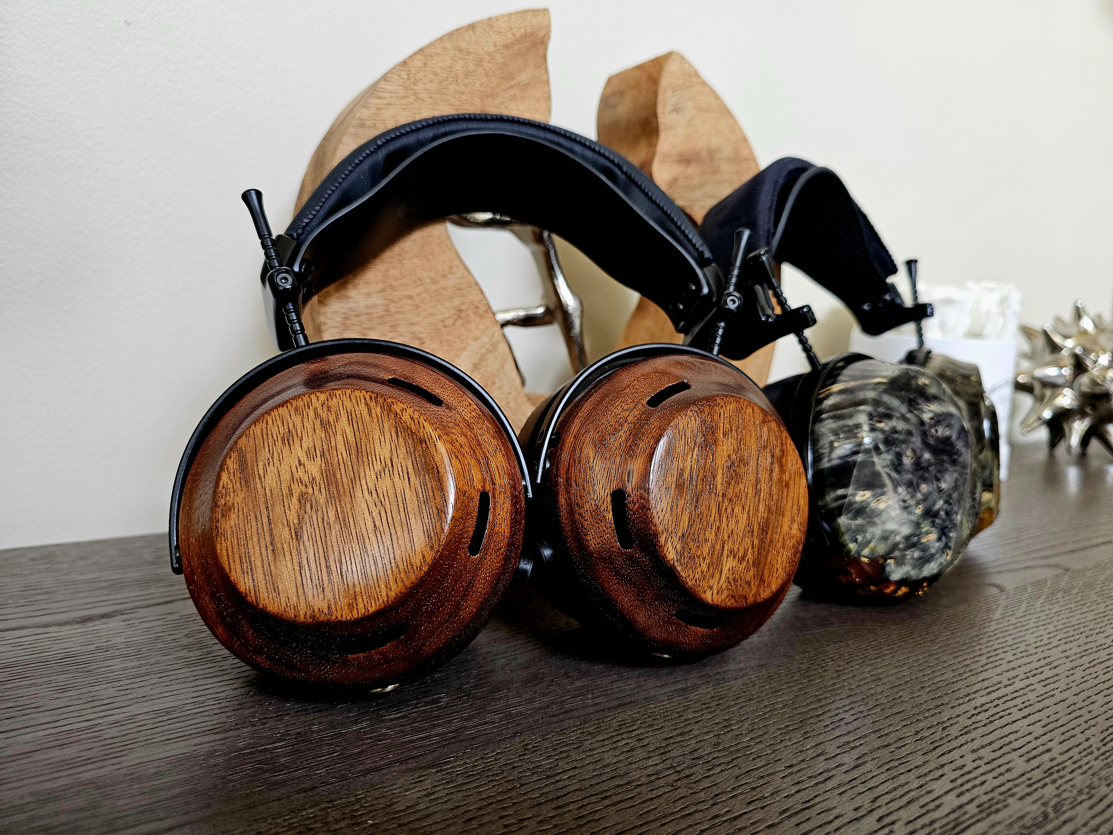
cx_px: 556
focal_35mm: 23
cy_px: 418
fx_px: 740
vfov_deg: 58.9
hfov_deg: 73.9
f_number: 1.7
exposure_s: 1/120
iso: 320
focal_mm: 6.3
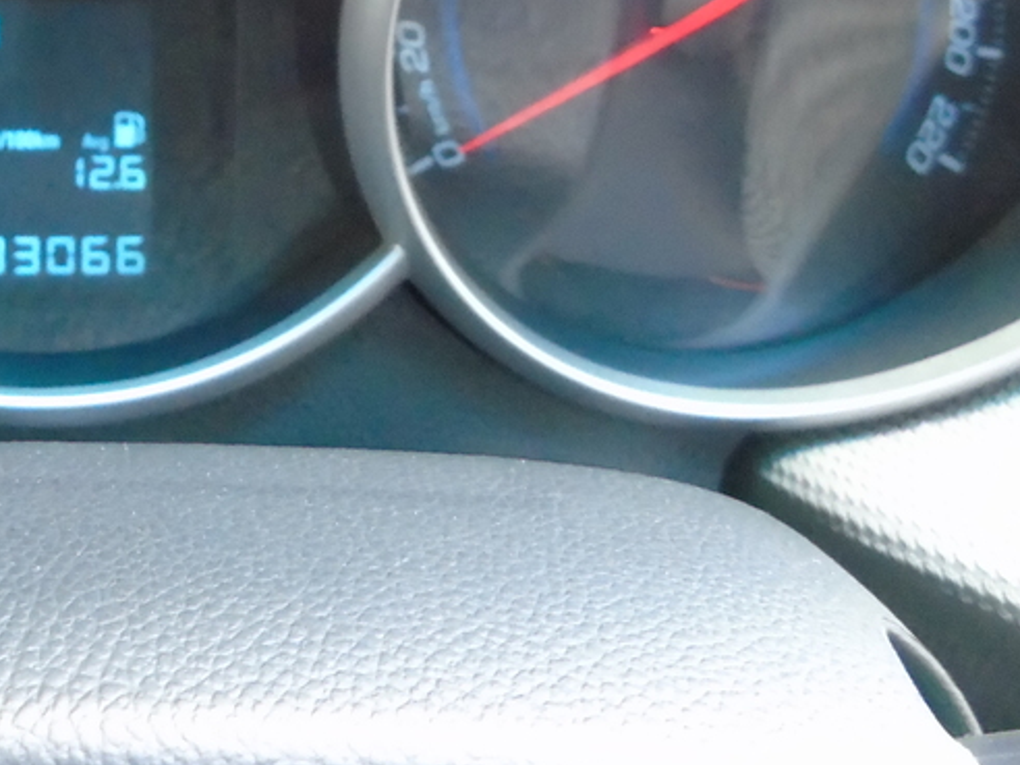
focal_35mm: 61
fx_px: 1797
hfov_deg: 30.4
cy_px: 0
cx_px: 124
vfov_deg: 23.1
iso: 800
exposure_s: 1/30
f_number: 3.4
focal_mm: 4.4
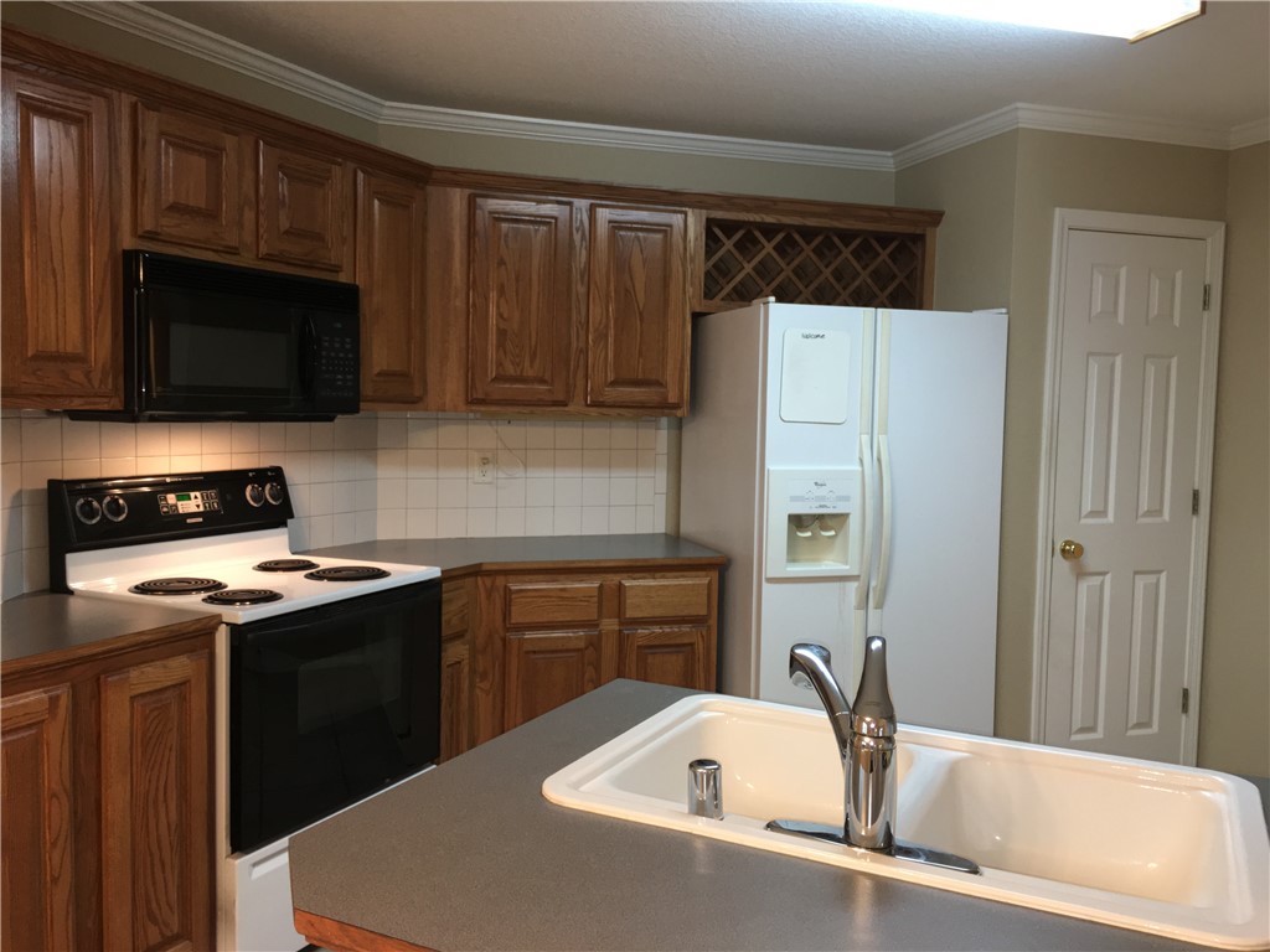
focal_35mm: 29
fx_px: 1064
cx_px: 635
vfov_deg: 48.2
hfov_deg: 61.7
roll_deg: -1.2
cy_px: 476
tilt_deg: -3.3
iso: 64
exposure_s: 1/20
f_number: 2.2
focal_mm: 4.15
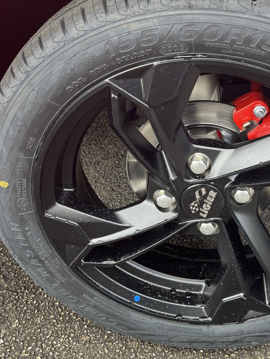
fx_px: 509
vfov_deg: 38.2
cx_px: 203
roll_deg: +3.2
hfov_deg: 29.2
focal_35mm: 49
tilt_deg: -30.6
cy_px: 106
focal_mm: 5.1
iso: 32
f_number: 1.6
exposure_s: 1/130
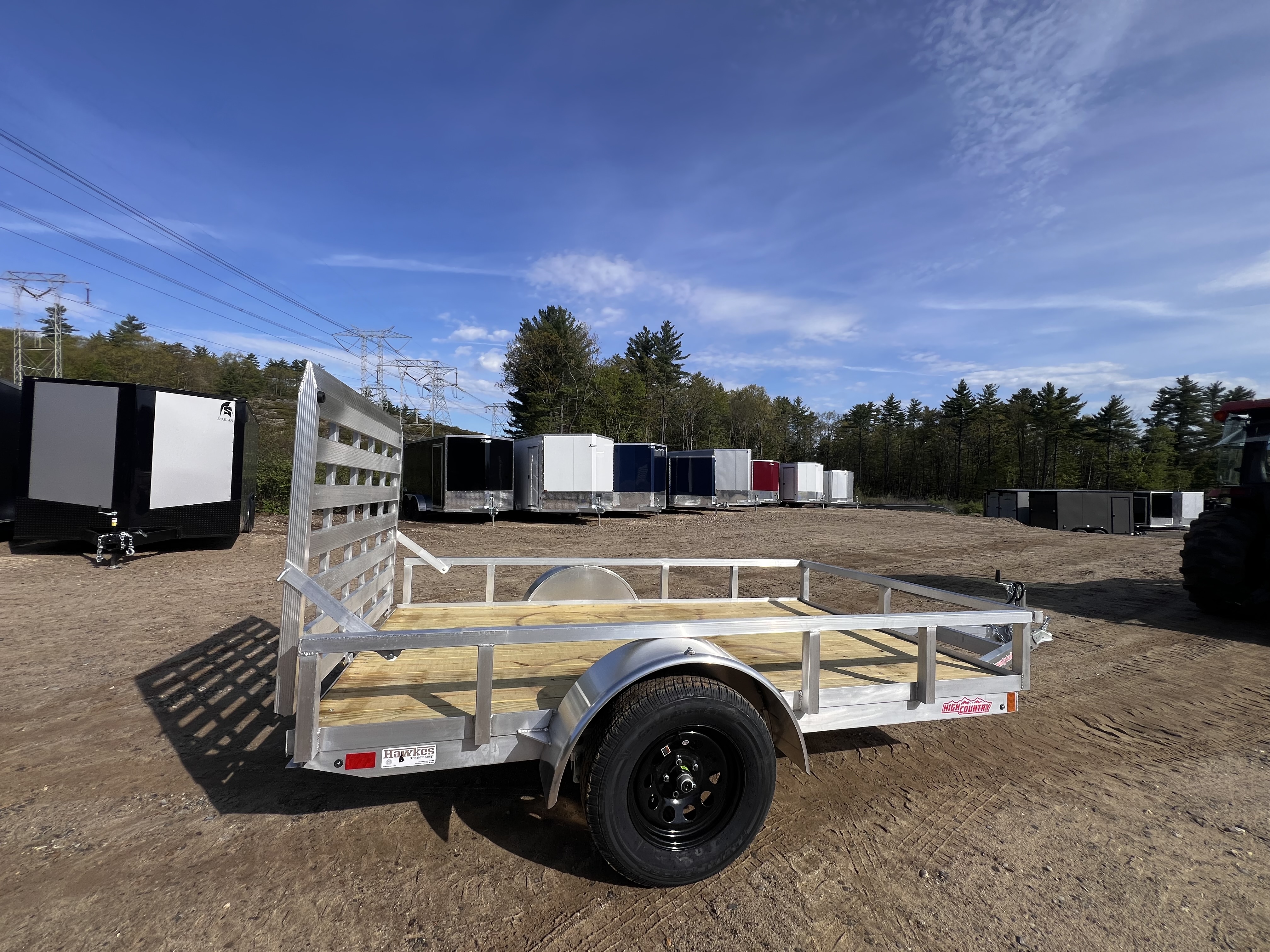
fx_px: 477
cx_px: 635
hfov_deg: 106.2
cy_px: 476
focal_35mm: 13
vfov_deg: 89.9
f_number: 1.8
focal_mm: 1.57
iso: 32
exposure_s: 1/1876
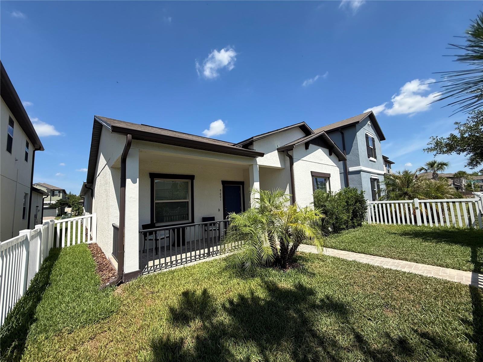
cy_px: 181
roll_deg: +2.5
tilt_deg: +5.4
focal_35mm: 14
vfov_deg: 85.7
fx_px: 195
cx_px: 242
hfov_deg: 102.1
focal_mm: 2.22
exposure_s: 1/1656
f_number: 2.2
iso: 50
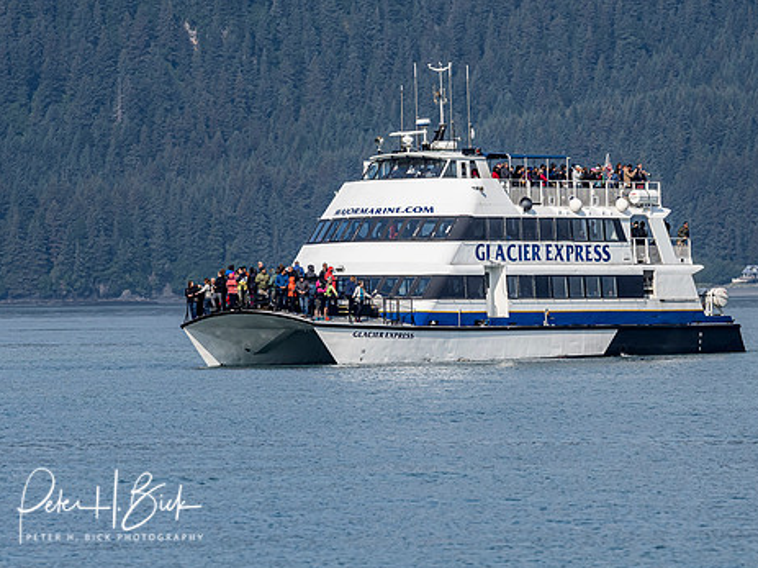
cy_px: 238
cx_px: 444
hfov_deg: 5.3
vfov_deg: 4.0
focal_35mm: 376
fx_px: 8231
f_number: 5
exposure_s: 1/2000
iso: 250
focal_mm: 150
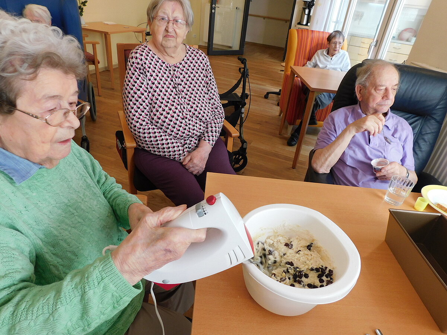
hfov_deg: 73.9
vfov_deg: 58.9
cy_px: 168
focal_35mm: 23
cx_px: 224
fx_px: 297
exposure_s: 1/40
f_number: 3
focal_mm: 4
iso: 125
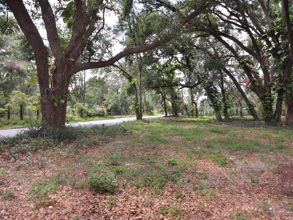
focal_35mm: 19
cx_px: 145
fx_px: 157
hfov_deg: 86.0
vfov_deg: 69.9
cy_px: 107
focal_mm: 11
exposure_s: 1/200
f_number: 2.8
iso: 220
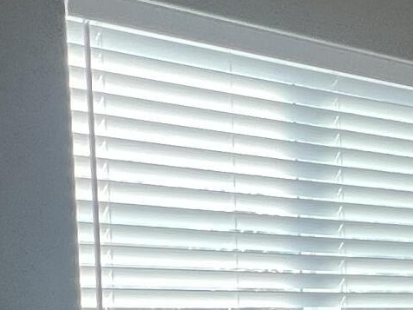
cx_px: 932
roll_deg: +1.1
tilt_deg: -2.8
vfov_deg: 17.2
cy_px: 371
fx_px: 978
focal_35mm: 82
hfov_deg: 15.7
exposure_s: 1/120
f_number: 1.8
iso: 40
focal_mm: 1.57
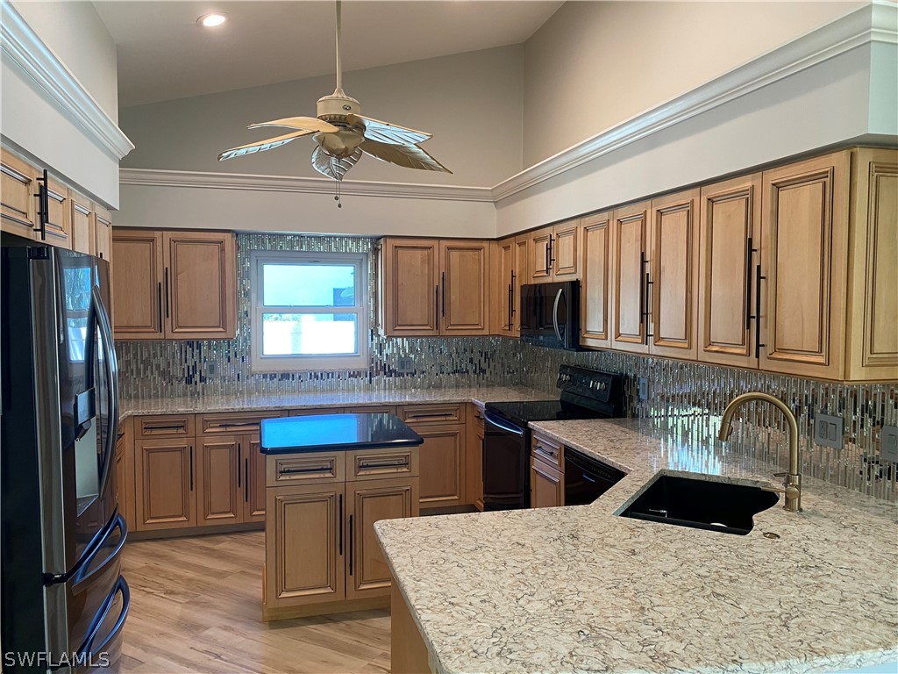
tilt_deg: -3.3
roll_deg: -0.3
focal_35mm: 26
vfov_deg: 53.1
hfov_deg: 67.3
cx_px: 449
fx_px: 674
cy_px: 337
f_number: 1.8
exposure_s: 1/61
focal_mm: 4.25
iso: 125
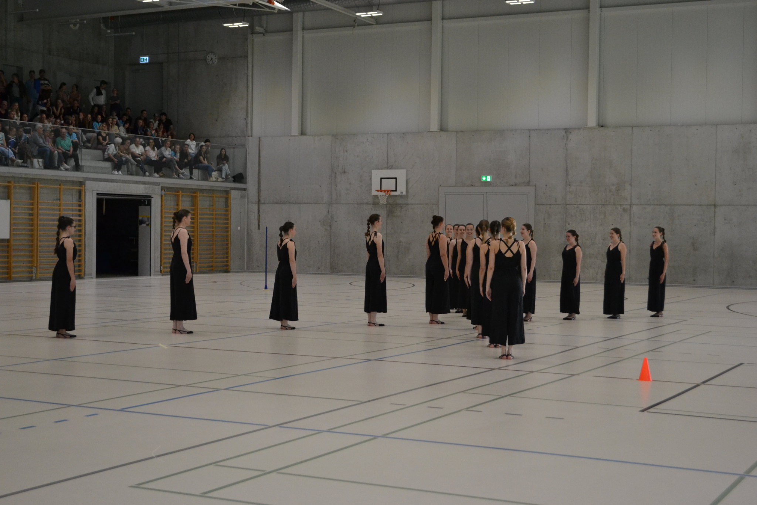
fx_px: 1135
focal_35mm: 54
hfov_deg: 36.9
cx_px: 378
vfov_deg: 25.1
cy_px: 252
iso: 2000
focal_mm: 36
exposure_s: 1/500
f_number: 5
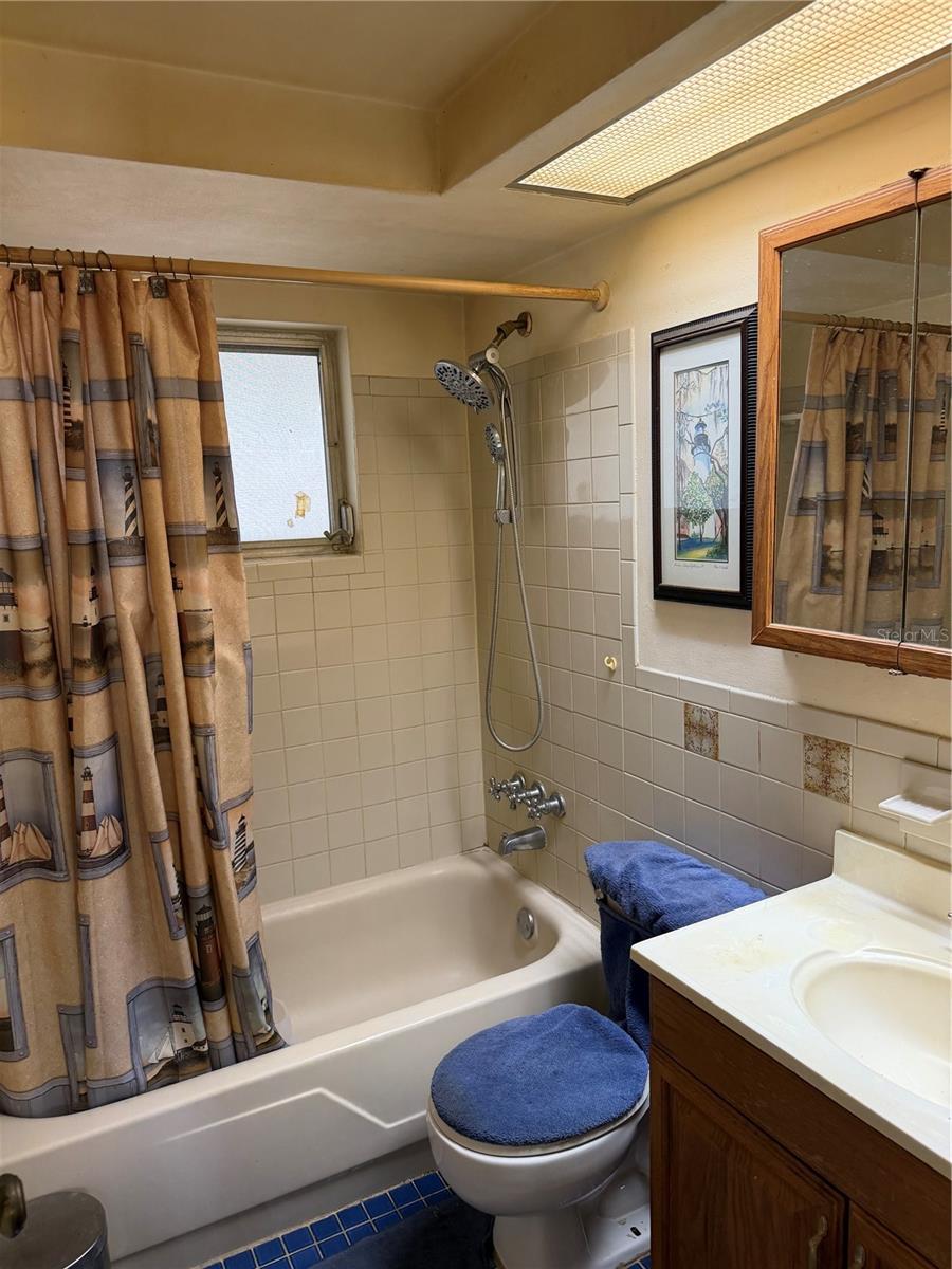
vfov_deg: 71.6
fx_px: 880
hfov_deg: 56.8
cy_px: 634
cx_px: 476
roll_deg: +3.5
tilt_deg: -10.6
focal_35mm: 24
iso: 160
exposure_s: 1/60
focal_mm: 6.76
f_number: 1.78
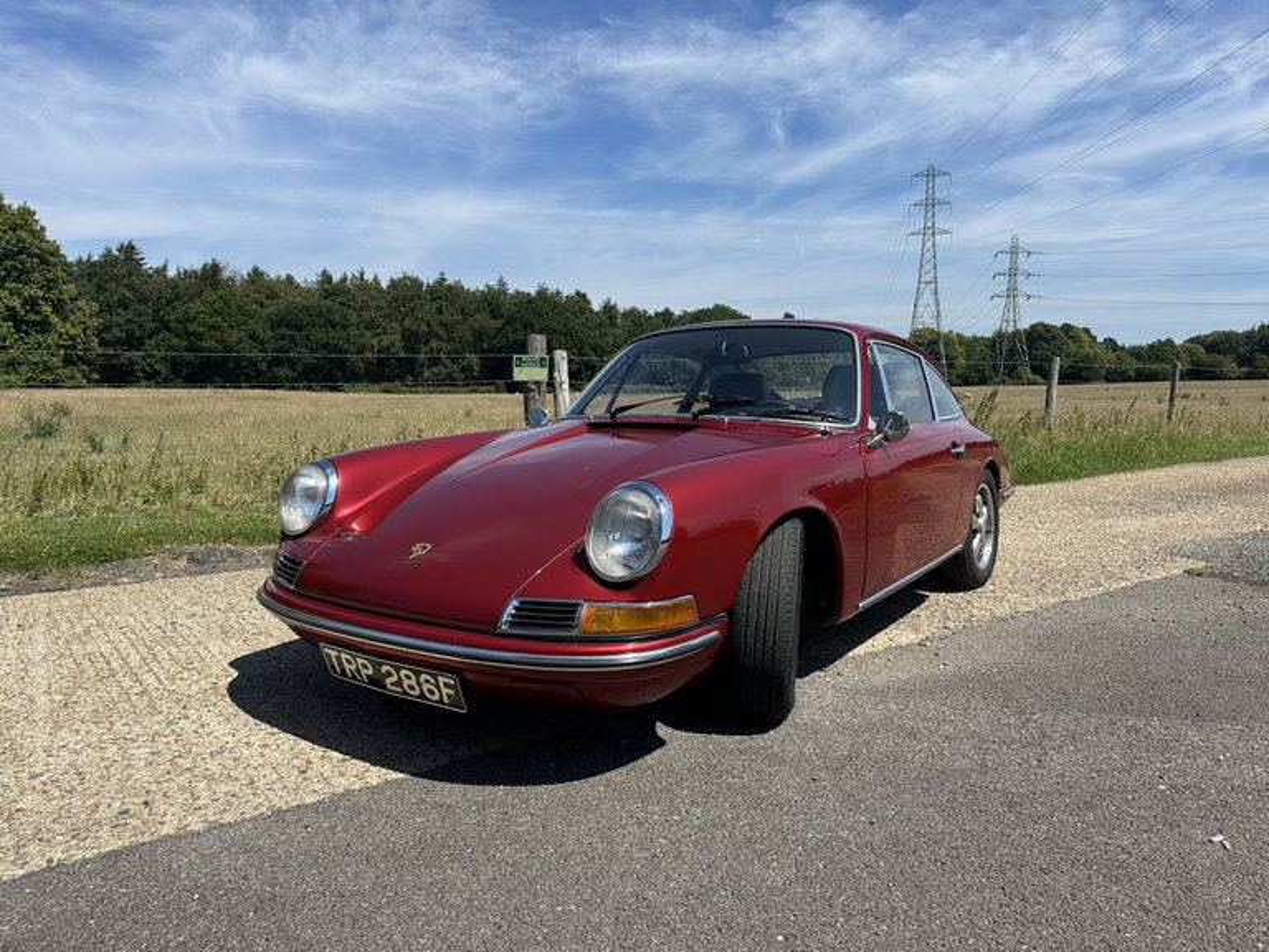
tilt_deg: -5.4
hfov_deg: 71.6
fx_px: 880
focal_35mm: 24
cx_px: 634
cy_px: 476
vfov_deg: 56.8
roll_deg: +0.6
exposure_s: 1/4545
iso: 80
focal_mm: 6.86
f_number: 1.78
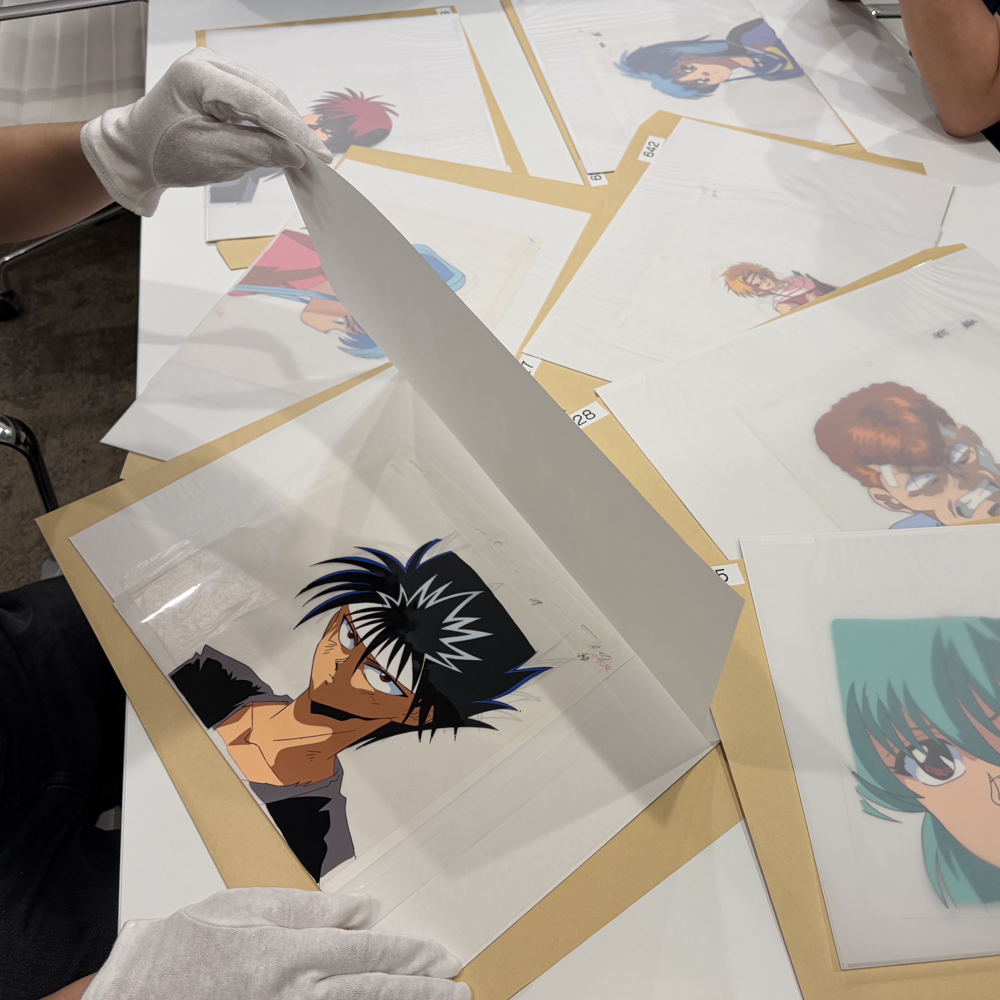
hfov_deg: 52.2
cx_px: 599
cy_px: 505
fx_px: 1013
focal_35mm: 31
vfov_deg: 52.5
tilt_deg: -49.4
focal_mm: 5.96
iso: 50
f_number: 1.6
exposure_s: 1/100
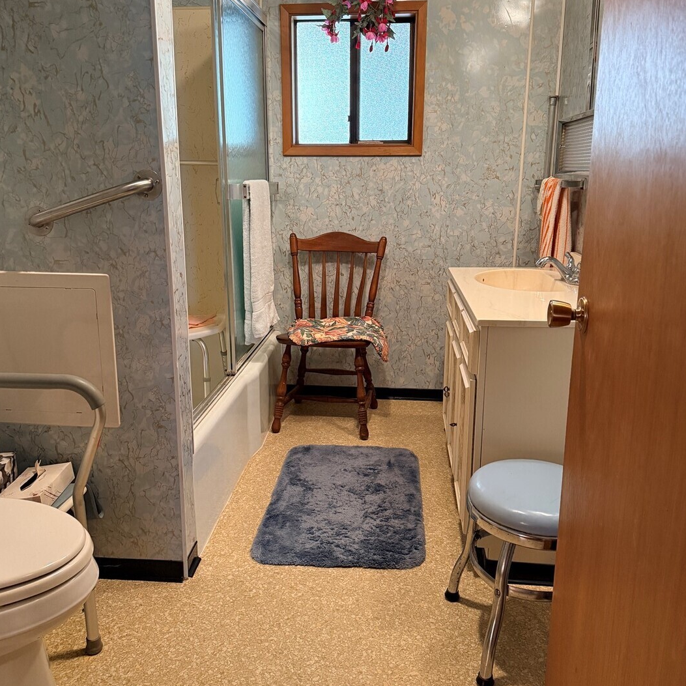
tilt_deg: -13.0
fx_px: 650
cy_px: 329
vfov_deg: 55.6
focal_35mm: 29
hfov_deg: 55.6
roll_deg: -0.6
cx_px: 339
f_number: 1.78
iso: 400
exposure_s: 1/60
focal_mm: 6.76
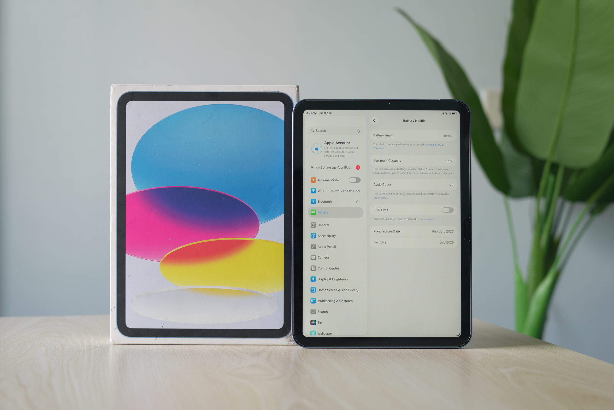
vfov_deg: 27.0
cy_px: 205
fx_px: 853
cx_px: 307
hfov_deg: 39.6
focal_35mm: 50
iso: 320
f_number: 3.5
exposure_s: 1/100
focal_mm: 50
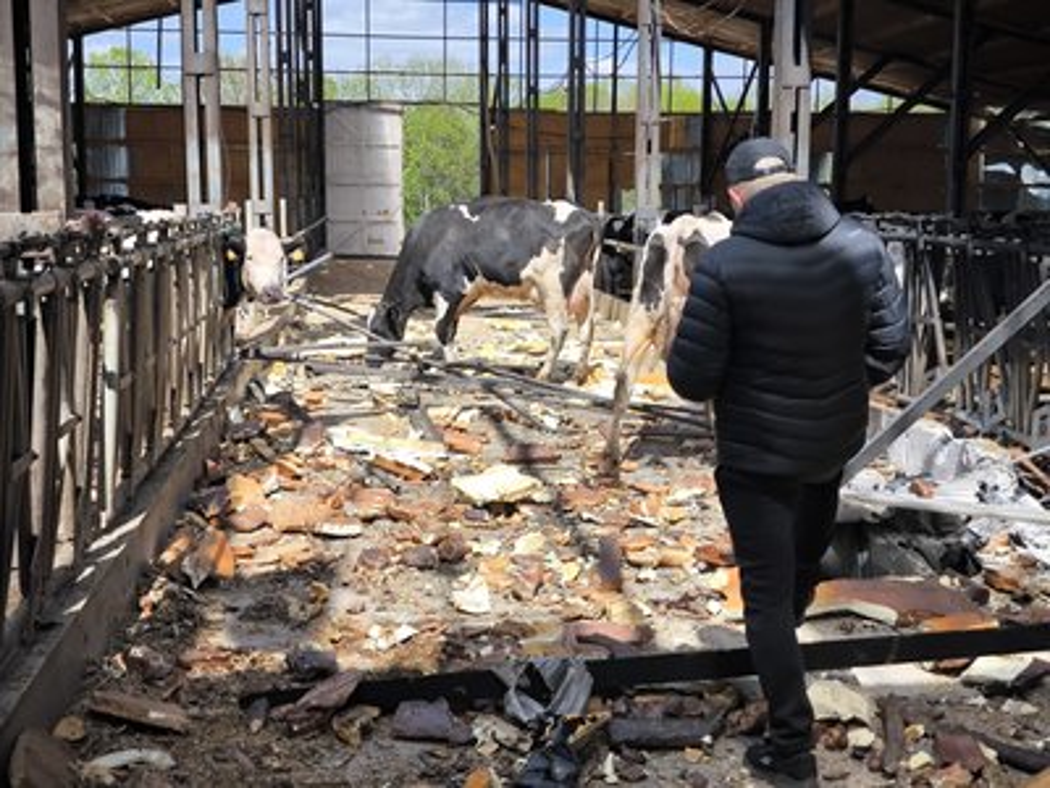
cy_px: 394
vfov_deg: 29.1
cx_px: 525
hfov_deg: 38.2
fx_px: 1517
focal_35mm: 50
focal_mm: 7.1
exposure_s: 1/964
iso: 50
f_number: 1.9
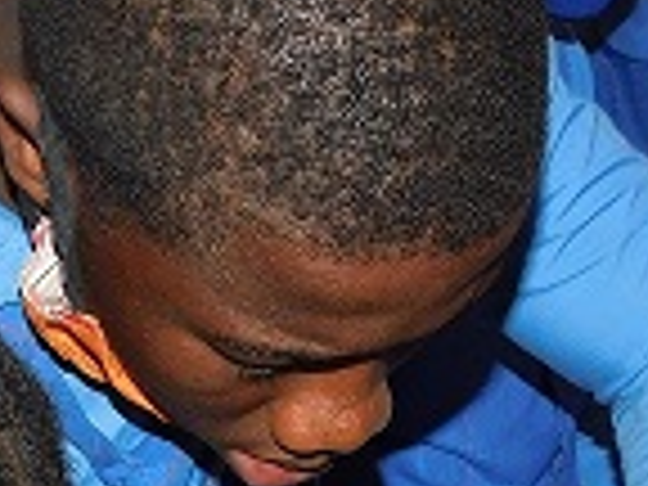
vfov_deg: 12.7
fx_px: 2097
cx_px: 356
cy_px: 693
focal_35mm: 112
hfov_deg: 17.6
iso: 200
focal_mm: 4.9
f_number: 3.2
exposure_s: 1/30
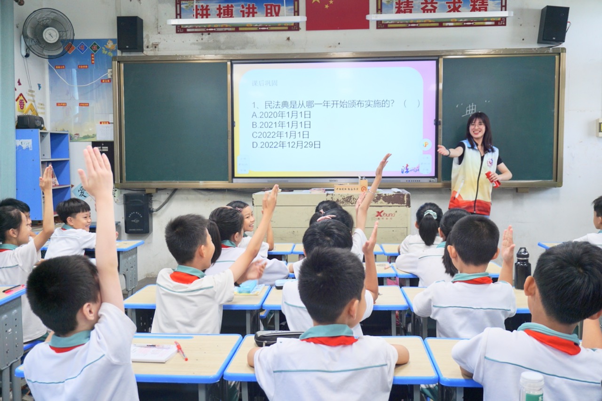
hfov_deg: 53.1
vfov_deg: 36.9
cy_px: 200
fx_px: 602
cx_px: 301
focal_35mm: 36
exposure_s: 1/60
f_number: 4.5
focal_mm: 24
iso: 200
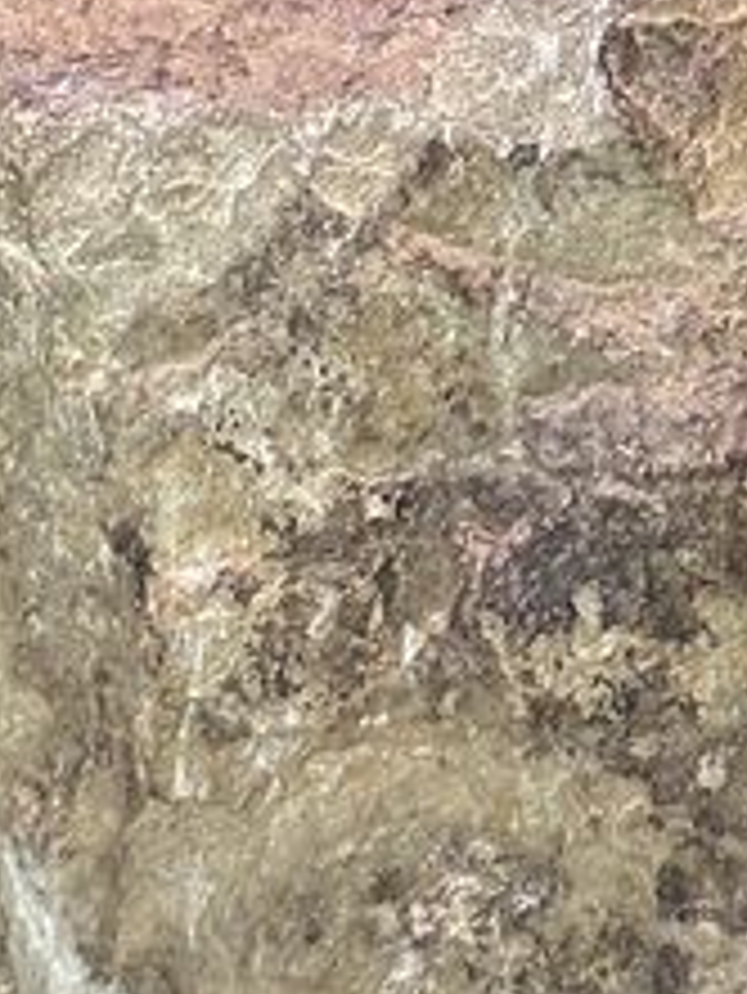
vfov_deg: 13.6
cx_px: 922
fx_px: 3191
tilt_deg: +5.7
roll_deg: +1.9
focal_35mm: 111
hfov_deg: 13.0
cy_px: -1295
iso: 250
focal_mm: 6.86
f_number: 1.78
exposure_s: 1/60
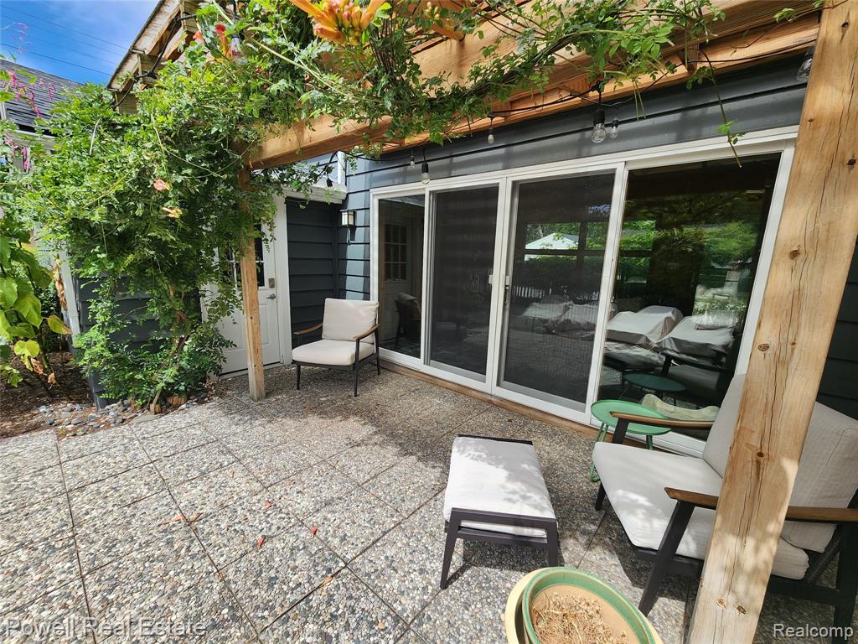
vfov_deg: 89.9
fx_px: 322
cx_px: 429
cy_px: 322
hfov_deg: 106.2
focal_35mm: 13
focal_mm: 2.2
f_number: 2.2
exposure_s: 1/1142
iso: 50
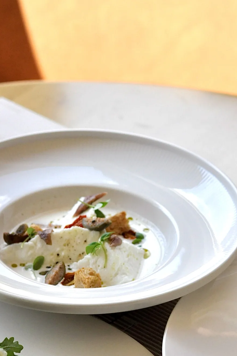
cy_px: 249
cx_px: 136
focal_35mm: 145
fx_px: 1436
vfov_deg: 14.1
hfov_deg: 9.4
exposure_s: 1/2000
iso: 800
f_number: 3.5
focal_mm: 50
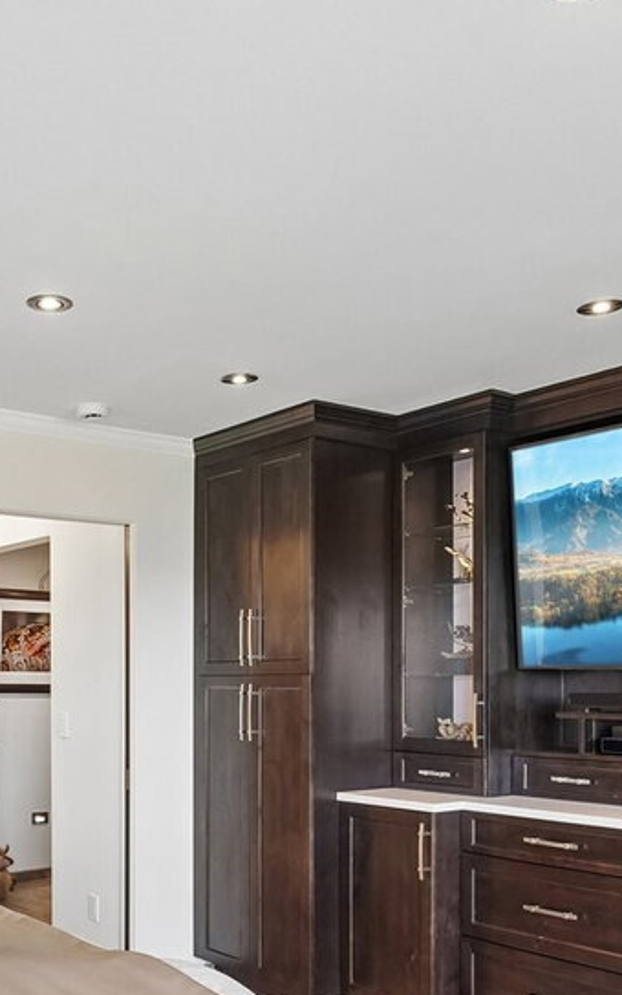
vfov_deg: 52.3
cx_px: 137
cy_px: 711
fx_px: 976
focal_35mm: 36
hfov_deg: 34.4
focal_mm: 16
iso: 1600
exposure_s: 1/40
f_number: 8
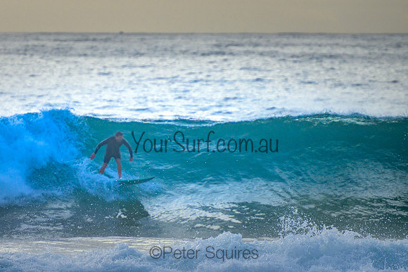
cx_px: 156
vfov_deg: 2.5
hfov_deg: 3.7
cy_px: 134
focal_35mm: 550
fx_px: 6232
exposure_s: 1/2000
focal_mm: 400
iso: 900
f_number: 5.6
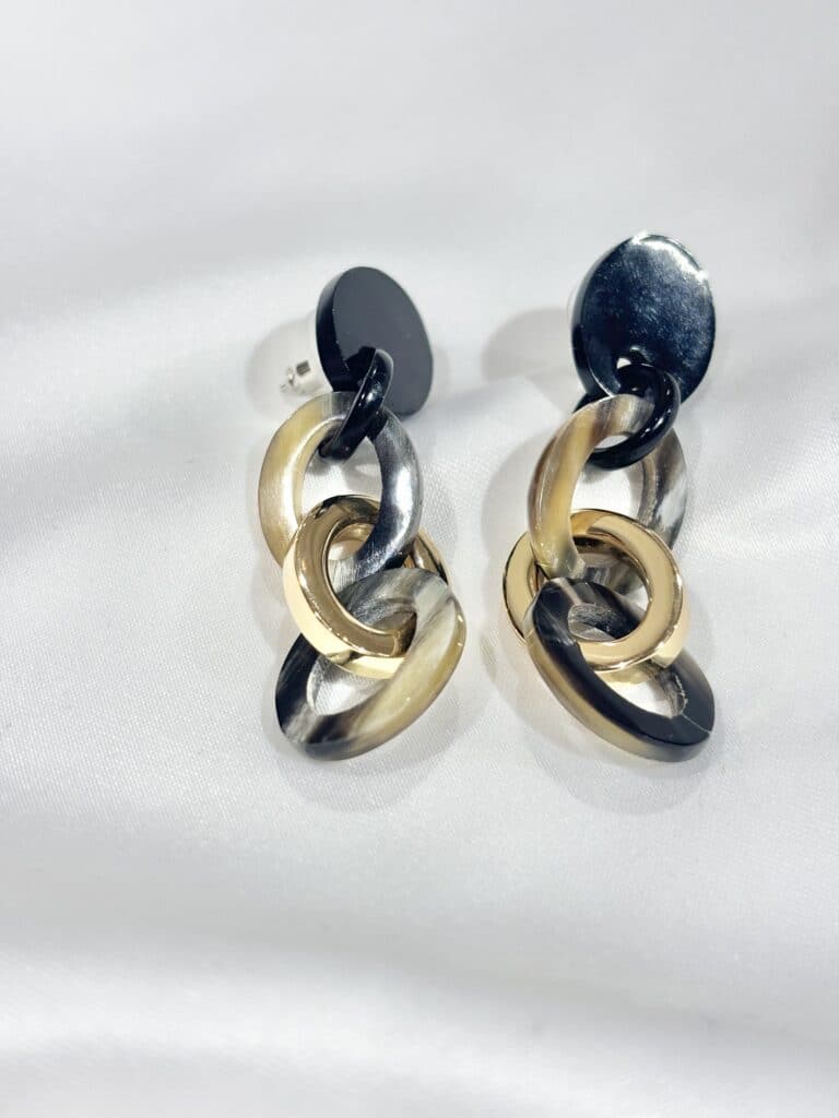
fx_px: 1680
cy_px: 559
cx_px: 420
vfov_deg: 36.8
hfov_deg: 28.0
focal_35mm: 52
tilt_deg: -41.3
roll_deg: +6.9
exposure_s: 1/161
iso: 25
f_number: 1.6
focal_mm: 5.96
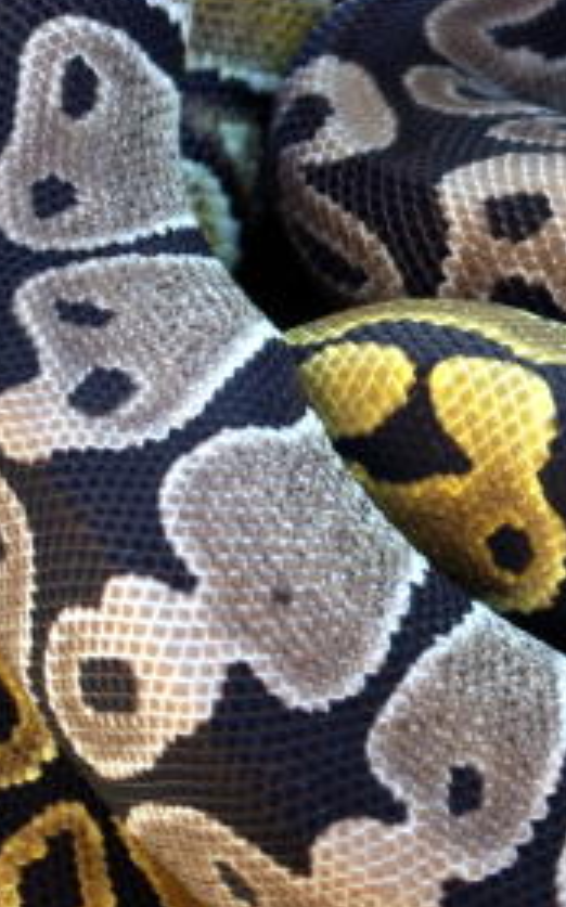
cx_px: 625
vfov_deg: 8.7
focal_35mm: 241
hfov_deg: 5.4
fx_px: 5969
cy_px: 275
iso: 100
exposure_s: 1/90
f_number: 5.6
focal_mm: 55
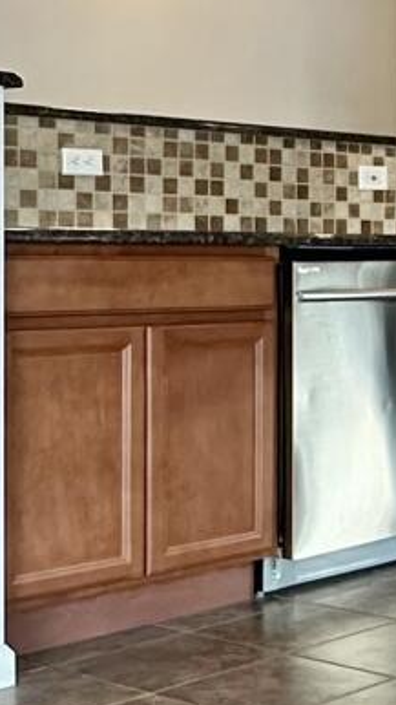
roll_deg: +0.7
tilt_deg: -2.1
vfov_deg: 26.8
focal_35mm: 79
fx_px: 1475
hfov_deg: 13.2
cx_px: 794
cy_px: 307
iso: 200
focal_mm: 2.22
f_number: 2.2
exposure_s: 1/60
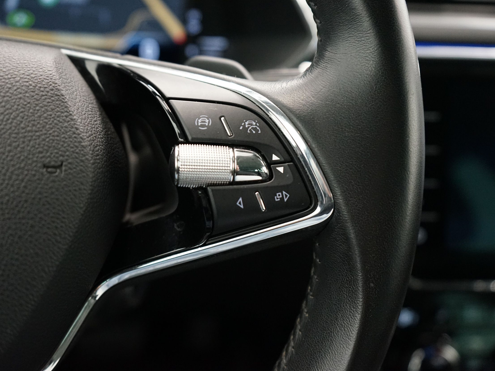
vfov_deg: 37.7
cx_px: 219
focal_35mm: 38
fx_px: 543
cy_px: 186
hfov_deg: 48.9
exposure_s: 1/60
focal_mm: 35
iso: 4000
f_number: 4
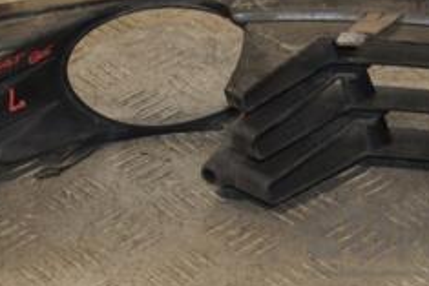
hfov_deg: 13.4
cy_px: -11
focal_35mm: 153
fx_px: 1824
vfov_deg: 8.9
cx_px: 272
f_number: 5
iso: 800
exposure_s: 1/200
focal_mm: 40
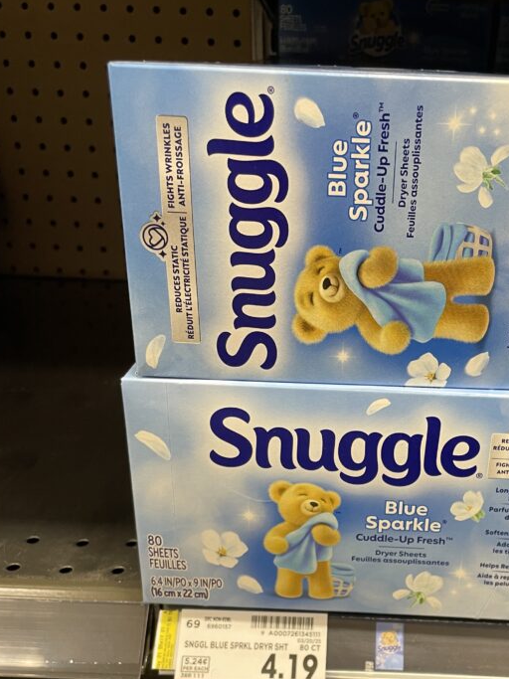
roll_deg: -2.0
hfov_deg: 36.3
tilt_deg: -27.6
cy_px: 473
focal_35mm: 39
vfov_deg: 46.8
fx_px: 765
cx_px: 353
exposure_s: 1/41
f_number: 1.6
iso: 100
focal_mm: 4.2
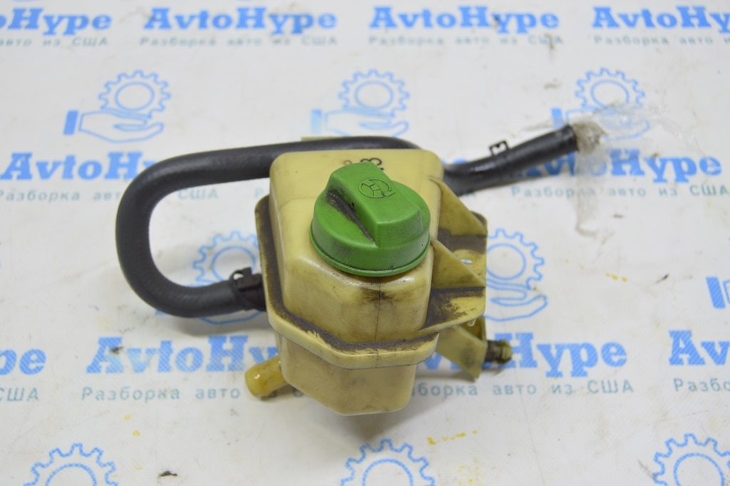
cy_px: 243
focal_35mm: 45
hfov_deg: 43.6
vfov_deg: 29.8
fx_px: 912
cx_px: 365
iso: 400
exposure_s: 1/20
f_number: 5.6
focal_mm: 30
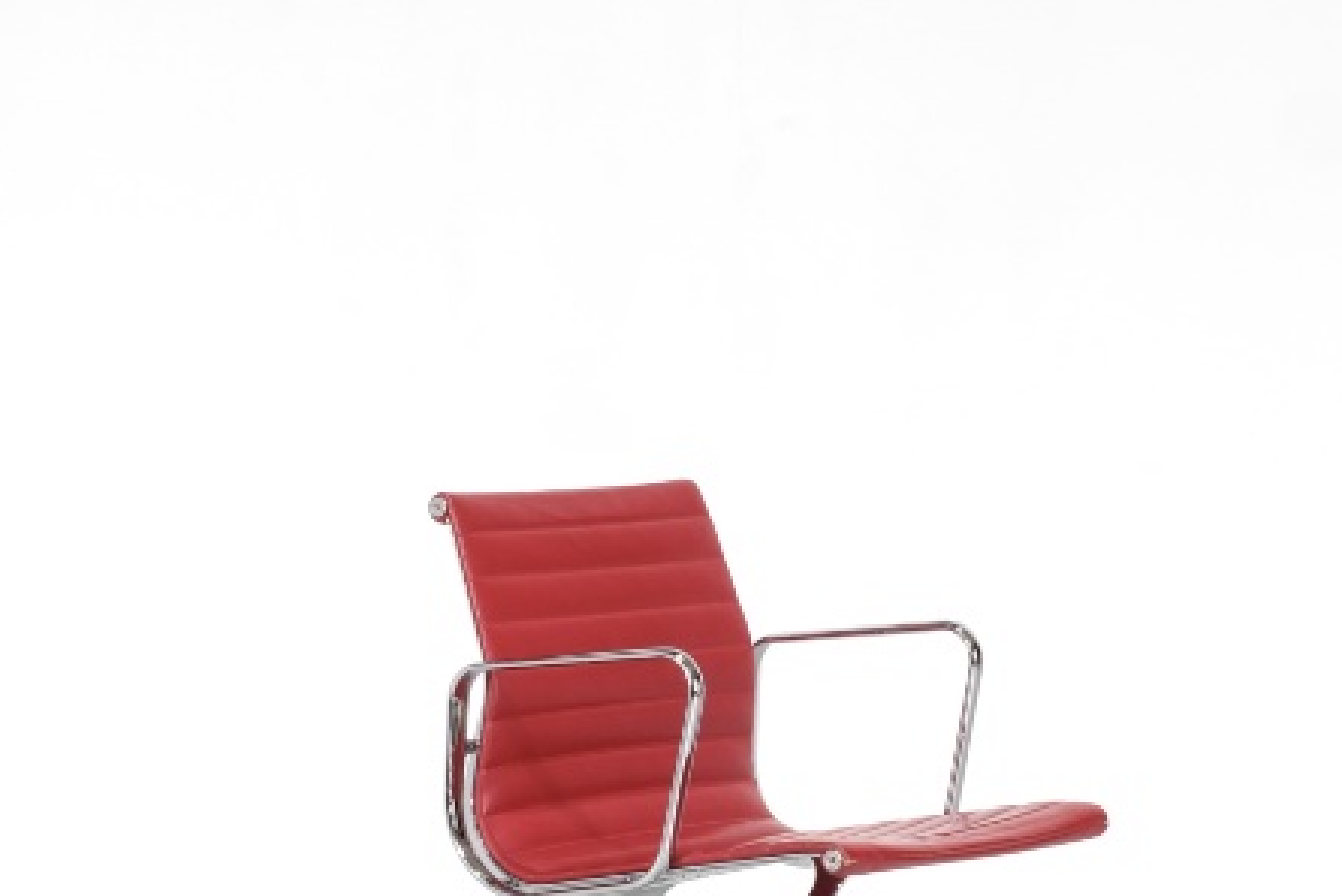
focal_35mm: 143
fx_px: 5332
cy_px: 679
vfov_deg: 9.6
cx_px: 742
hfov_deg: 14.3
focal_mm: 35
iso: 400
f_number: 8
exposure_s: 1/18
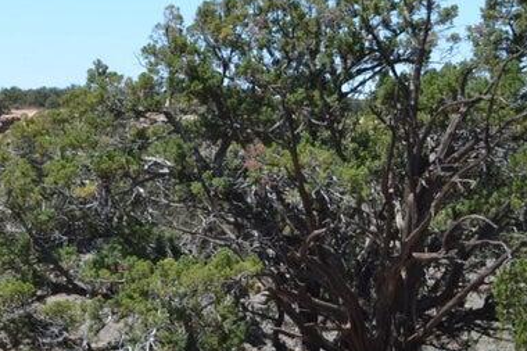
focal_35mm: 194
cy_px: 276
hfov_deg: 10.2
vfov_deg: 7.1
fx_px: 2839
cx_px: -334
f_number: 7.1
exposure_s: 1/200
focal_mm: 32
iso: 100
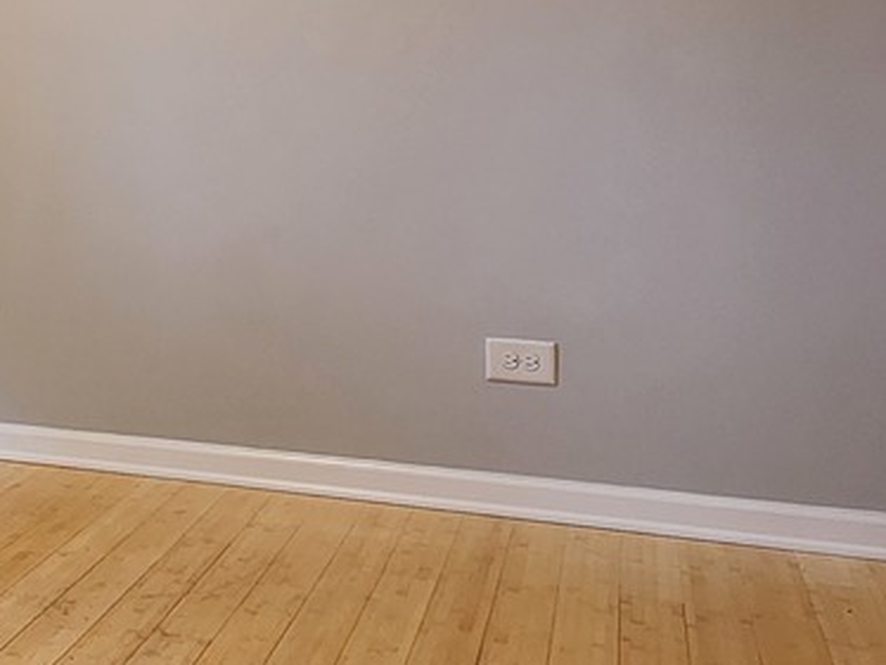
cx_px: -40
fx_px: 1281
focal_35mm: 50
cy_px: 102
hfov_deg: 34.1
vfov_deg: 28.3
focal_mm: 2.2
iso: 250
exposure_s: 1/60
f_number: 2.2
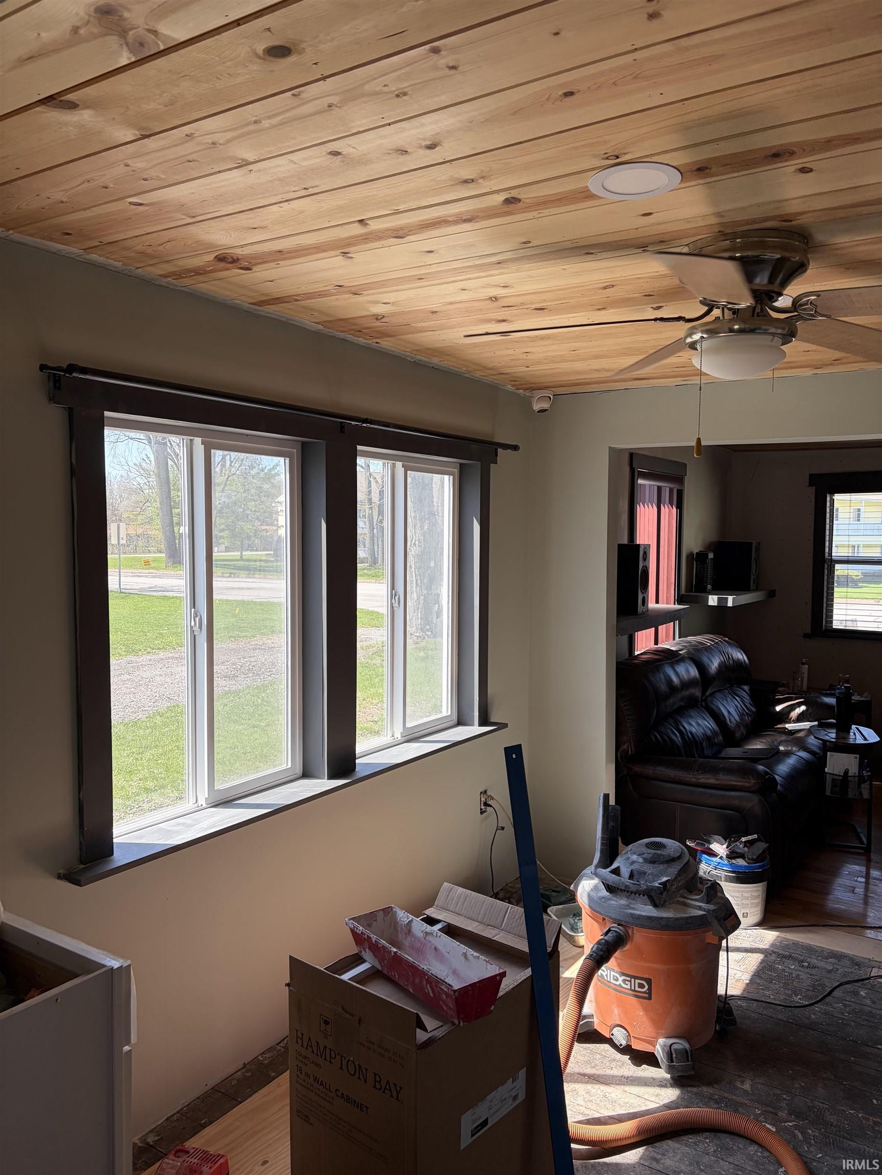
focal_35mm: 26
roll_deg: -1.2
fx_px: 883
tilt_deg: -2.6
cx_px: 441
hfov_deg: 53.1
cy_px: 588
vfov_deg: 67.3
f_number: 1.6
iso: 50
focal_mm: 5.96
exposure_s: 1/317
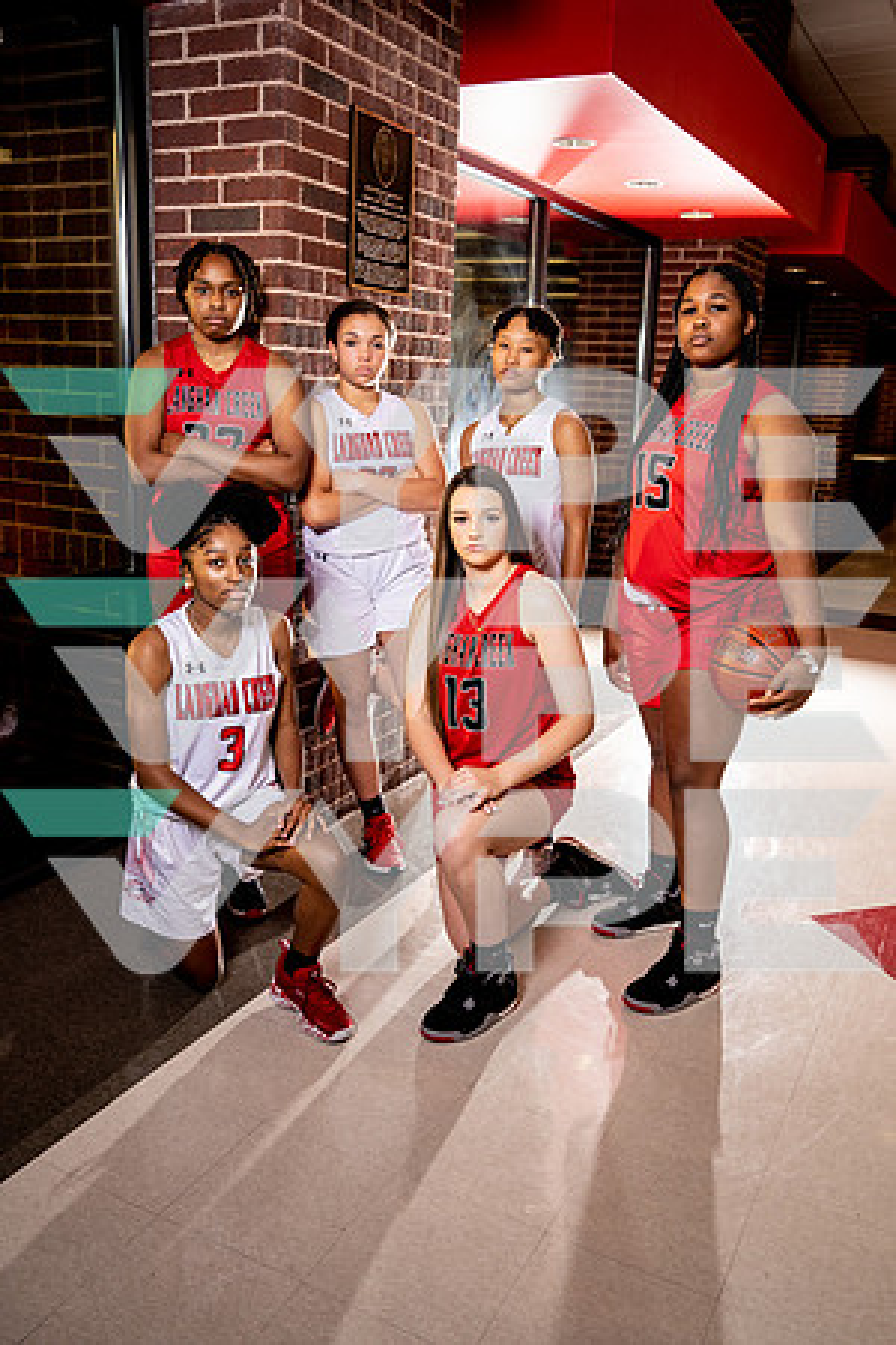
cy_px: 672
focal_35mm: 30
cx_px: 448
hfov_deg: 43.6
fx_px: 1120
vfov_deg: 61.9
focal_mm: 30
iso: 320
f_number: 8
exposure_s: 1/250
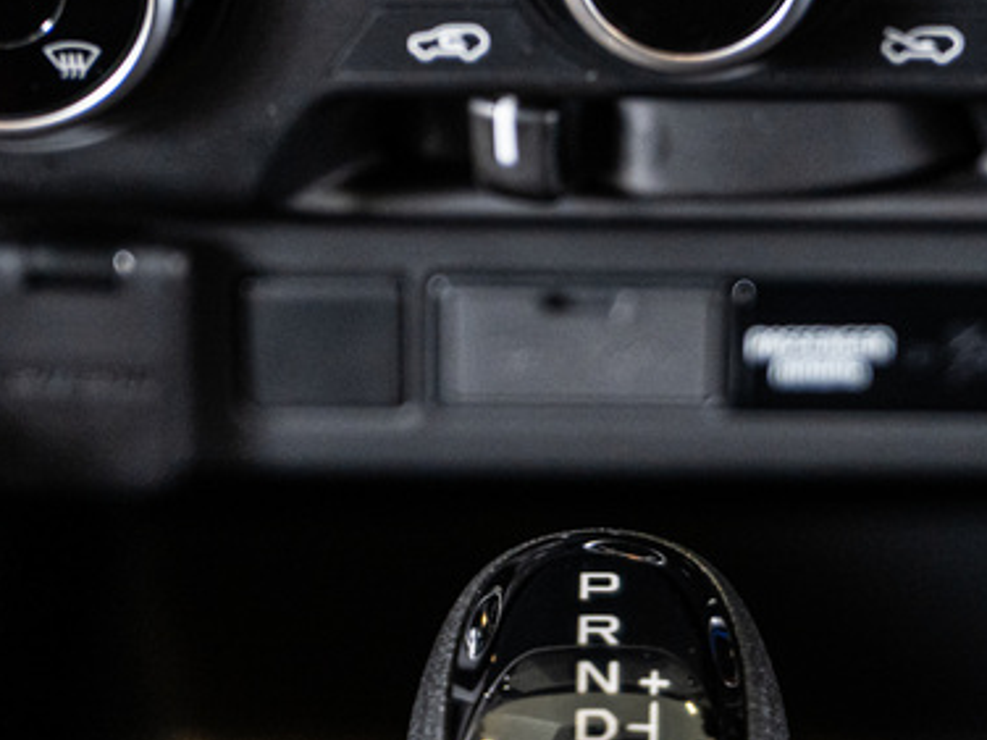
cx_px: 595
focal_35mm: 196
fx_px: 5589
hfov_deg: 10.1
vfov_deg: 7.5
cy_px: 730
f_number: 2.8
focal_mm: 75
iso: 1600
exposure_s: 1/125
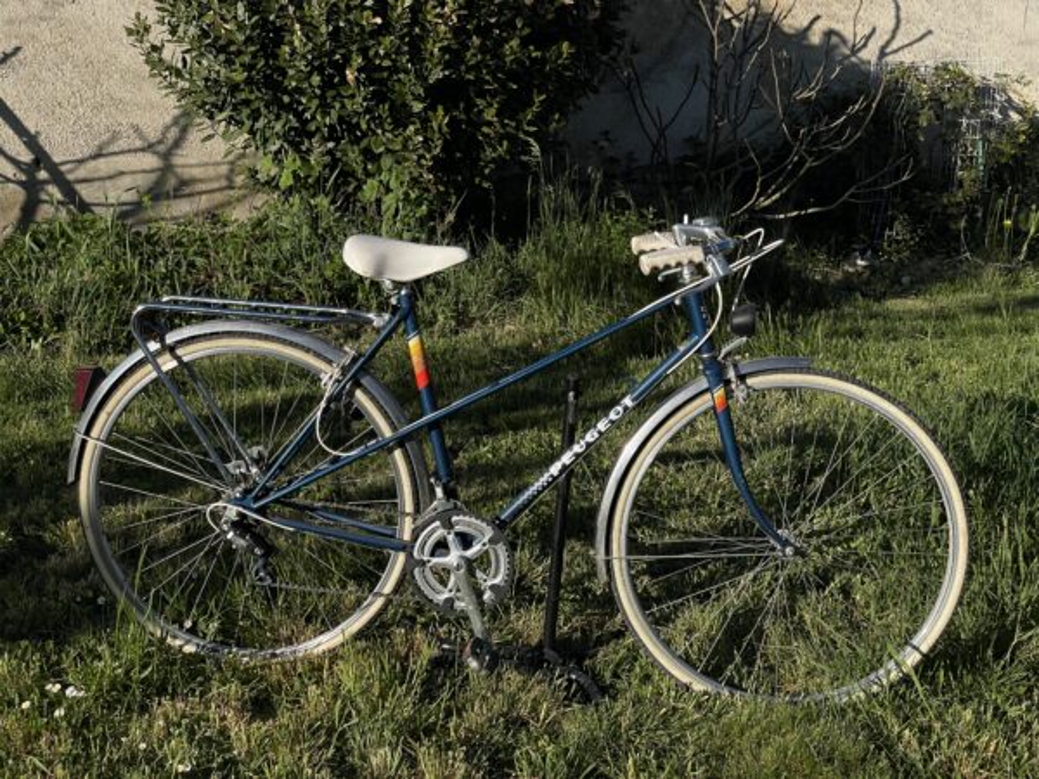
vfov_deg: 28.0
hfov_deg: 36.8
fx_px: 1561
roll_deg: -1.1
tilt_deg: -12.9
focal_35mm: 52
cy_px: 390
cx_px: 520
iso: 32
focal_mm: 6
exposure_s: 1/2817
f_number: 2
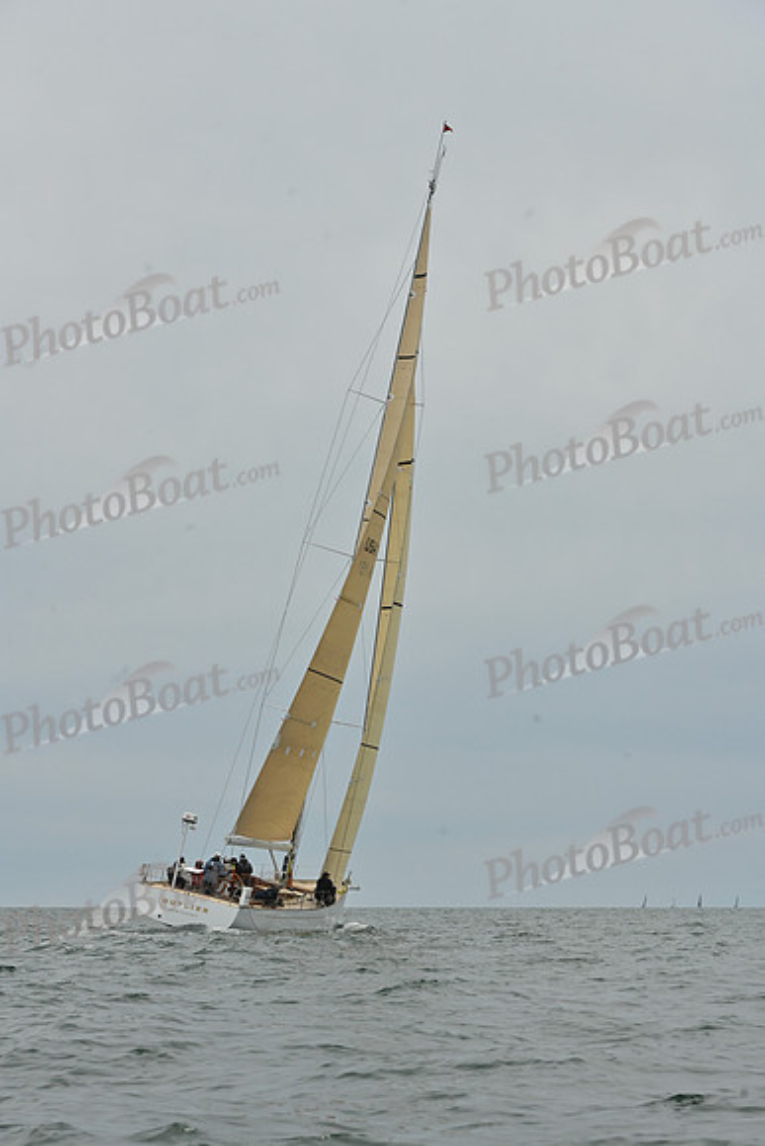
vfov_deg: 18.3
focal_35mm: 112
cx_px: 382
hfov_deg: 12.2
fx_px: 3568
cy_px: 573
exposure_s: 1/1250
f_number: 9
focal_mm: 112
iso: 320
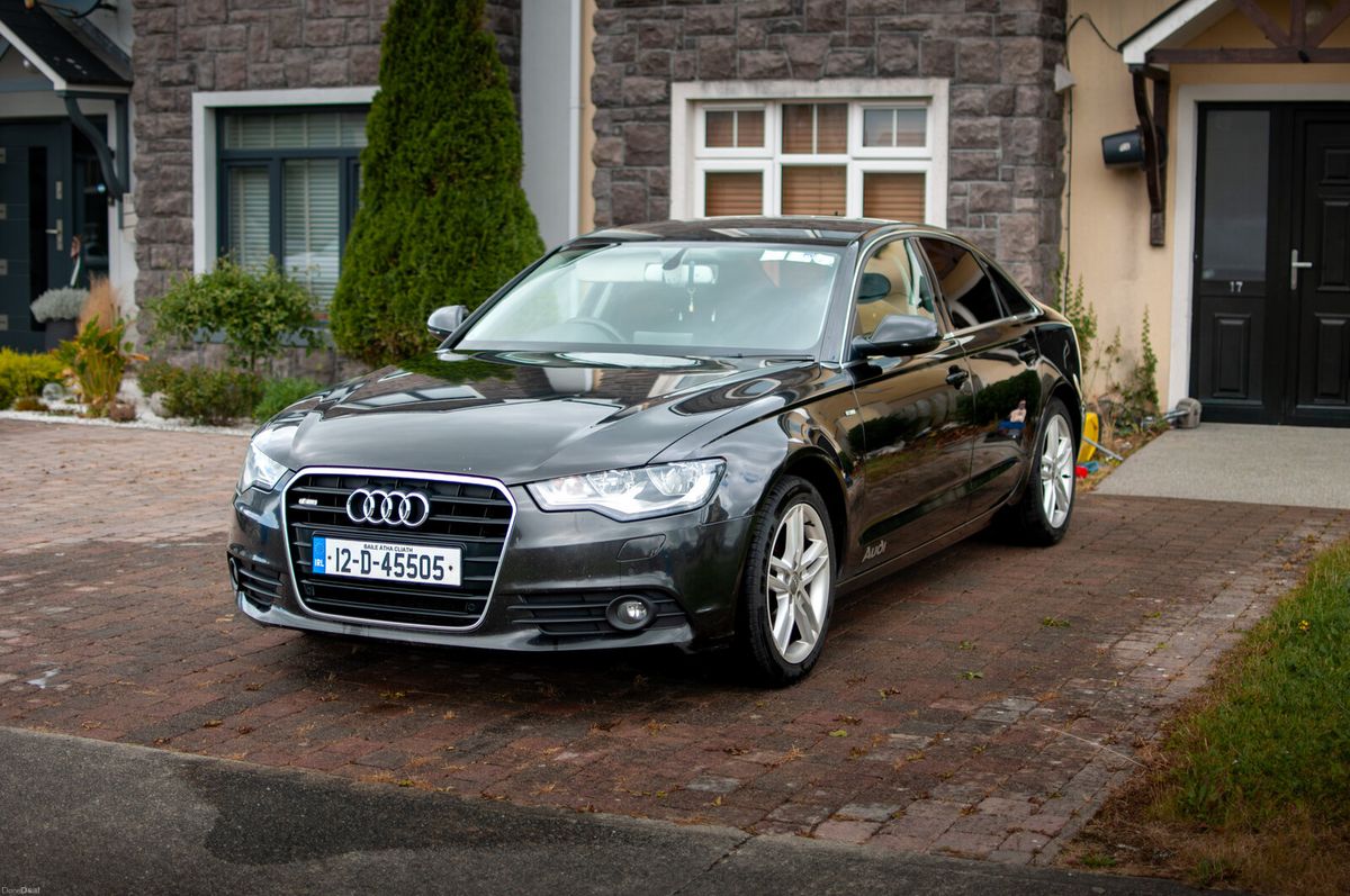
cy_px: 448
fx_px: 1966
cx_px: 675
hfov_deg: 37.9
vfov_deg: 25.7
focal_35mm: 52
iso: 200
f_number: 1.8
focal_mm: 35
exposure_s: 1/1250
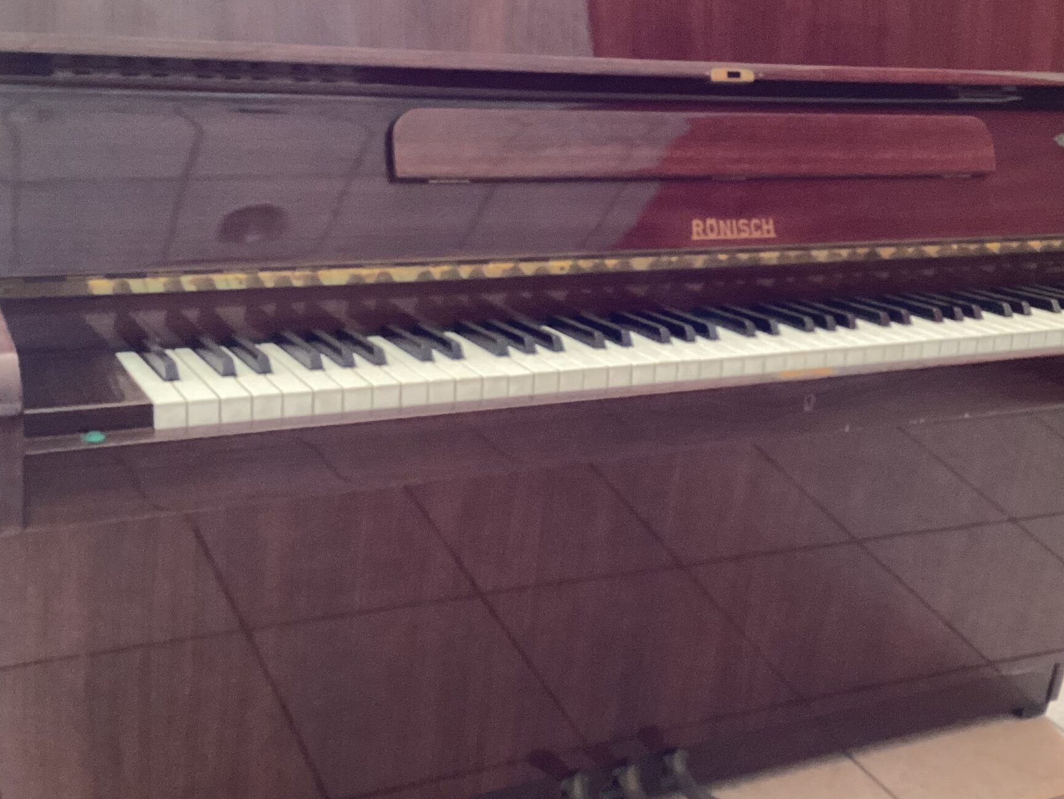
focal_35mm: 46
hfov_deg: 41.1
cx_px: 621
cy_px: 349
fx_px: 1414
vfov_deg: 31.5
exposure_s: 1/50
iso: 250
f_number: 2.4
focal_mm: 3.3
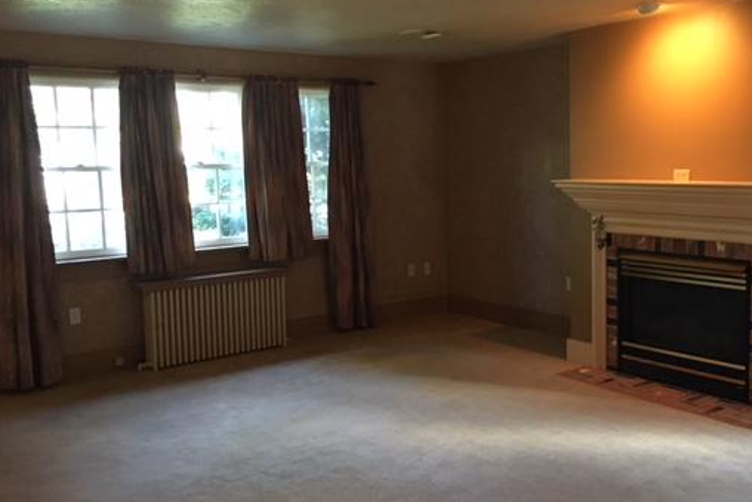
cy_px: 243
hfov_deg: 50.3
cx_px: 453
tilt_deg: -5.9
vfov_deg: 35.1
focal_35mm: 38
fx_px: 794
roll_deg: +0.6
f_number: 2.2
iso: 200
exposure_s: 1/15
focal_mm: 4.15
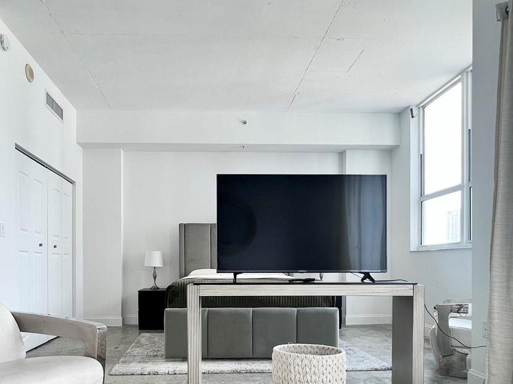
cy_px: 278
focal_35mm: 25
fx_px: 370
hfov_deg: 68.8
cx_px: 208
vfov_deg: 52.9
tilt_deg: -1.6
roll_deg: +0.1
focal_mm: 1.57
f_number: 1.8
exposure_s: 1/99
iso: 50
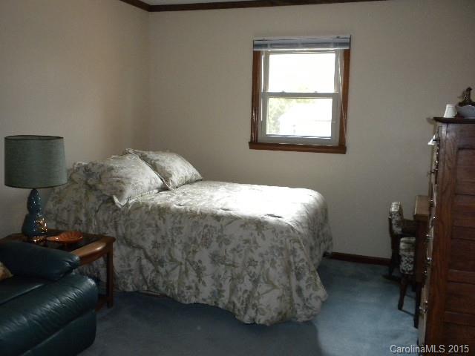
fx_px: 508
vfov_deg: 38.7
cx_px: 238
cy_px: 178
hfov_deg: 50.1
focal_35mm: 37
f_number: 3.5
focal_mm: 6.6
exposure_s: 1/30
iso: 400
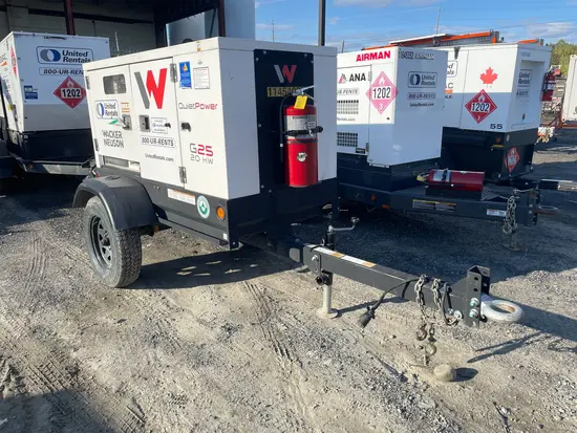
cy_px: 216
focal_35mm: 26
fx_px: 434
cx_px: 288
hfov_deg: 67.3
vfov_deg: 53.1
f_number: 1.6
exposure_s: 1/2257
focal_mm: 4.2
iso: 32
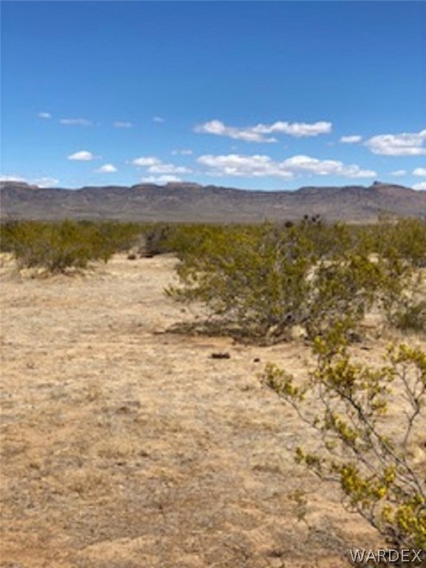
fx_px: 853
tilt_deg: -0.4
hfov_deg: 28.0
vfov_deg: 36.8
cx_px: 213
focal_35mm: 52
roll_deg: +1.1
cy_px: 284
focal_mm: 6
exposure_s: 1/2398
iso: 20
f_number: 2
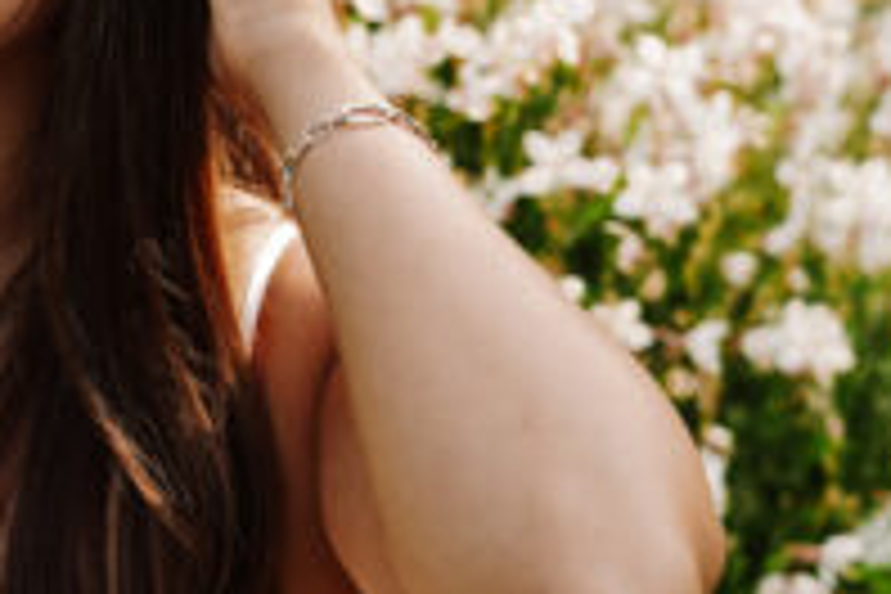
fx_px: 4059
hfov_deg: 12.3
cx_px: -86
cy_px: -58
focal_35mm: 164
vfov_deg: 8.3
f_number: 3.2
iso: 100
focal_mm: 48
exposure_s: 1/250
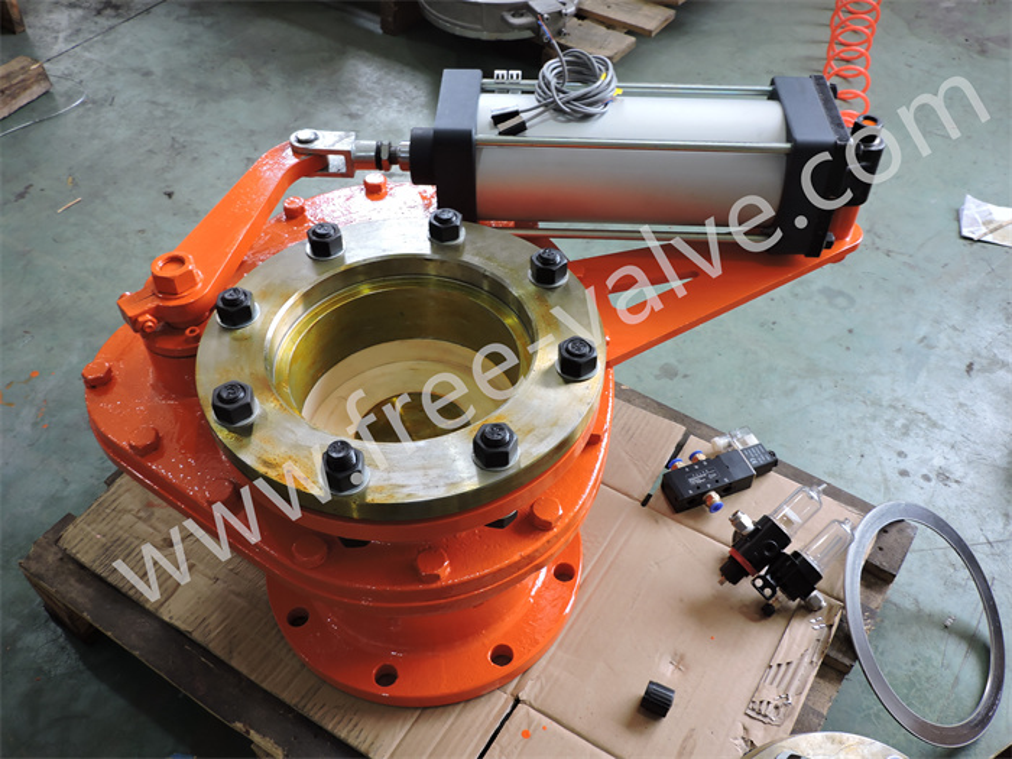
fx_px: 965
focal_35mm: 33
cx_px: 506
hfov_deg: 55.4
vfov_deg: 42.9
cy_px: 380
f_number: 3.2
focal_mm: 5.9
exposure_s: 1/50
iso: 125
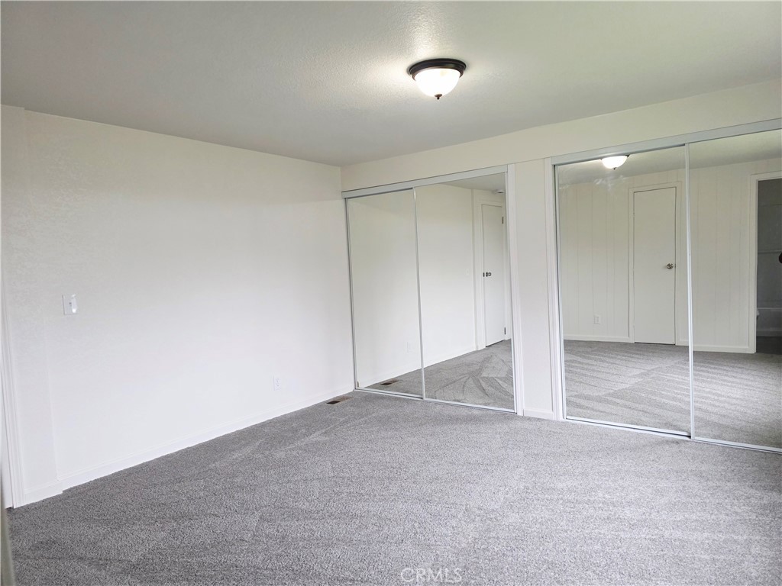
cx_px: 391
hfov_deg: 73.9
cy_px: 293
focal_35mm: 23
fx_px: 520
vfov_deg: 58.9
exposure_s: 1/120
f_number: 1.7
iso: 400
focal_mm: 6.3
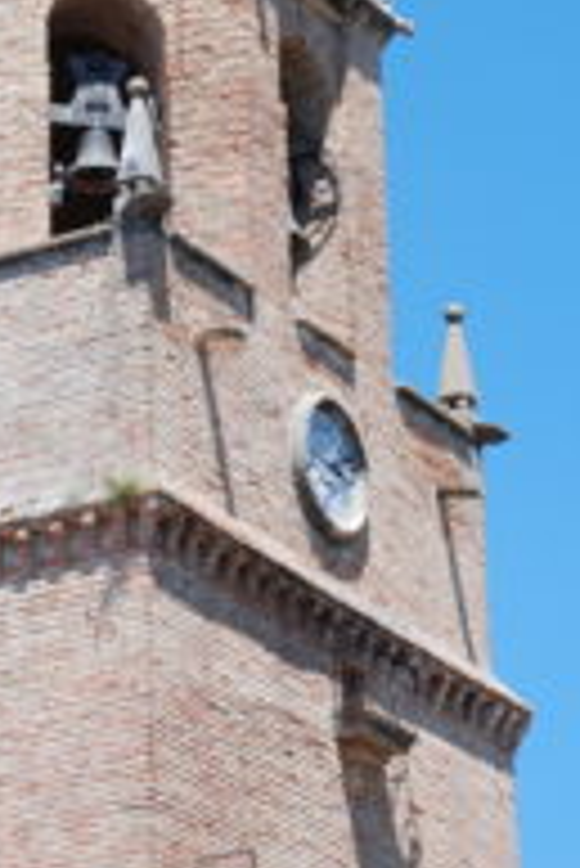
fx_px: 4125
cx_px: -92
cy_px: 180
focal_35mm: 171
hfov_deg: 8.0
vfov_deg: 12.0
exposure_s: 1/200
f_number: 7.1
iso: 100
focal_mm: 44
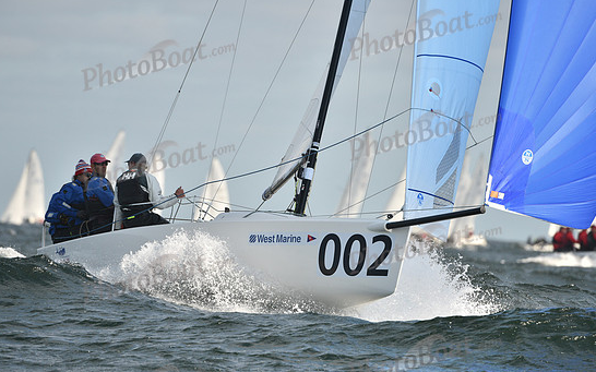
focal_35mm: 433
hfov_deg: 4.9
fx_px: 7032
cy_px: 205
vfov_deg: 3.0
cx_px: 293
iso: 320
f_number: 5.6
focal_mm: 400
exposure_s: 1/1600
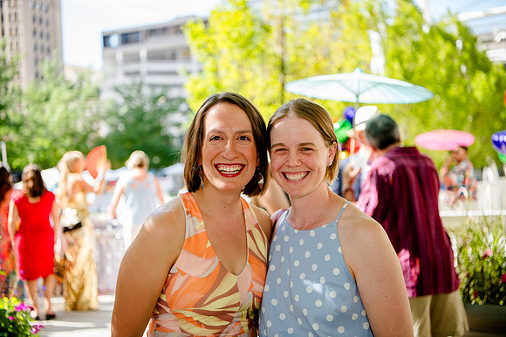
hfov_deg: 41.1
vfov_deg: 28.0
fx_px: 674
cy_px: 168
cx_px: 253
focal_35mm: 48
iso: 200
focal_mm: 48
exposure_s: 1/400
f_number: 2.8
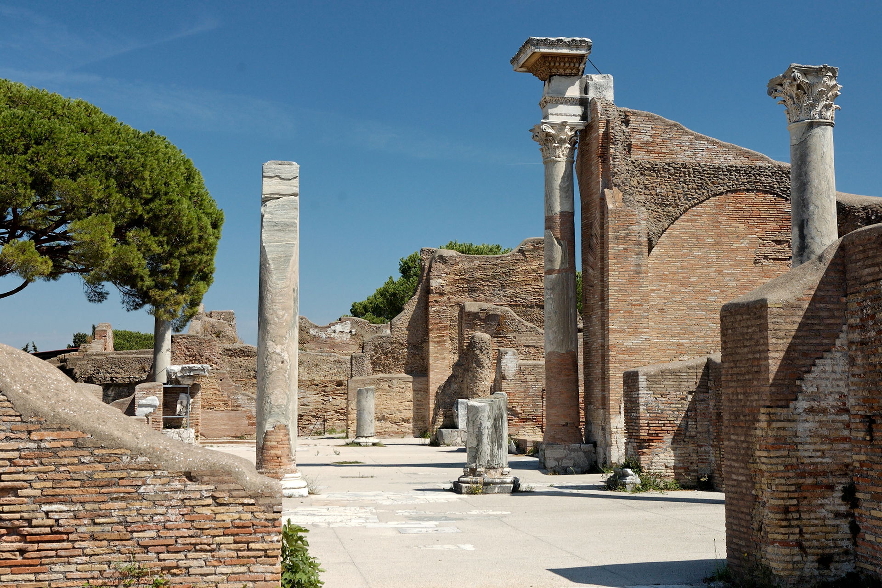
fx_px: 1139
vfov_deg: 28.9
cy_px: 294
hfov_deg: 42.3
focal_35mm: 46
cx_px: 441
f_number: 8
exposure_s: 1/160
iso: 200
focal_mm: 31
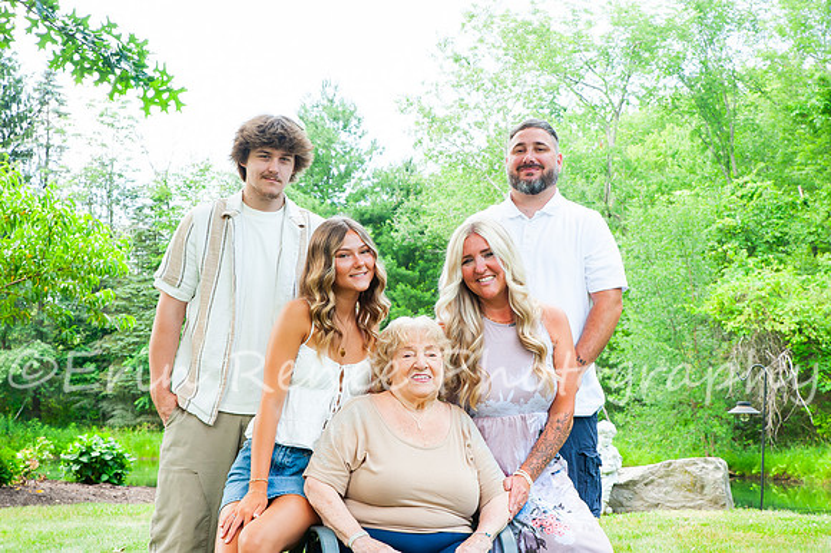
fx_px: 1384
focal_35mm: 60
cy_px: 276
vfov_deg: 22.6
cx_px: 416
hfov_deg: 33.4
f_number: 14
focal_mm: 60
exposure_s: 1/100
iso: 800
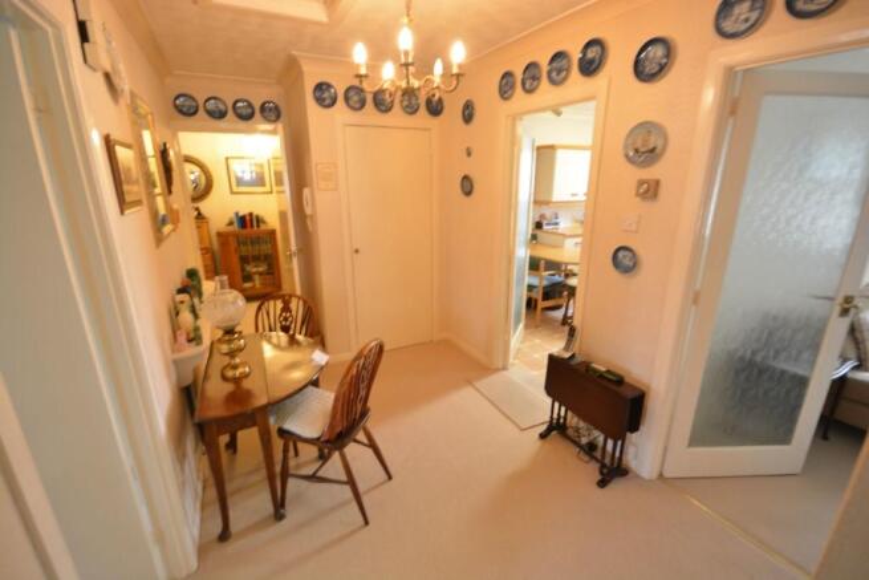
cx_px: 434
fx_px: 362
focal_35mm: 15
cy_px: 290
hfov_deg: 100.4
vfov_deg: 77.4
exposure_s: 1/3
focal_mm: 10
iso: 400
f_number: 6.3
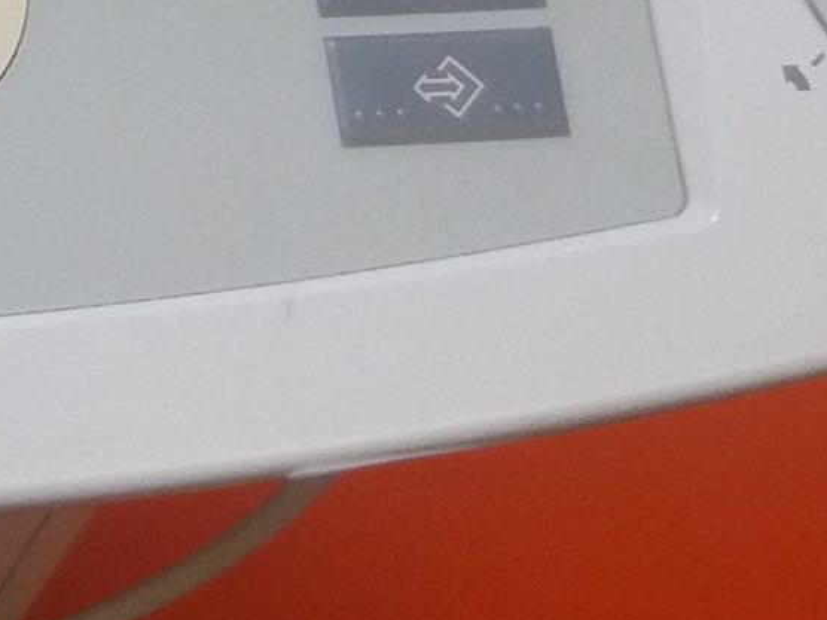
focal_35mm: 129
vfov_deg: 10.8
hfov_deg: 13.8
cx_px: -611
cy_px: -480
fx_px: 3082
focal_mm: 3.7
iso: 100
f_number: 1.9
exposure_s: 1/33
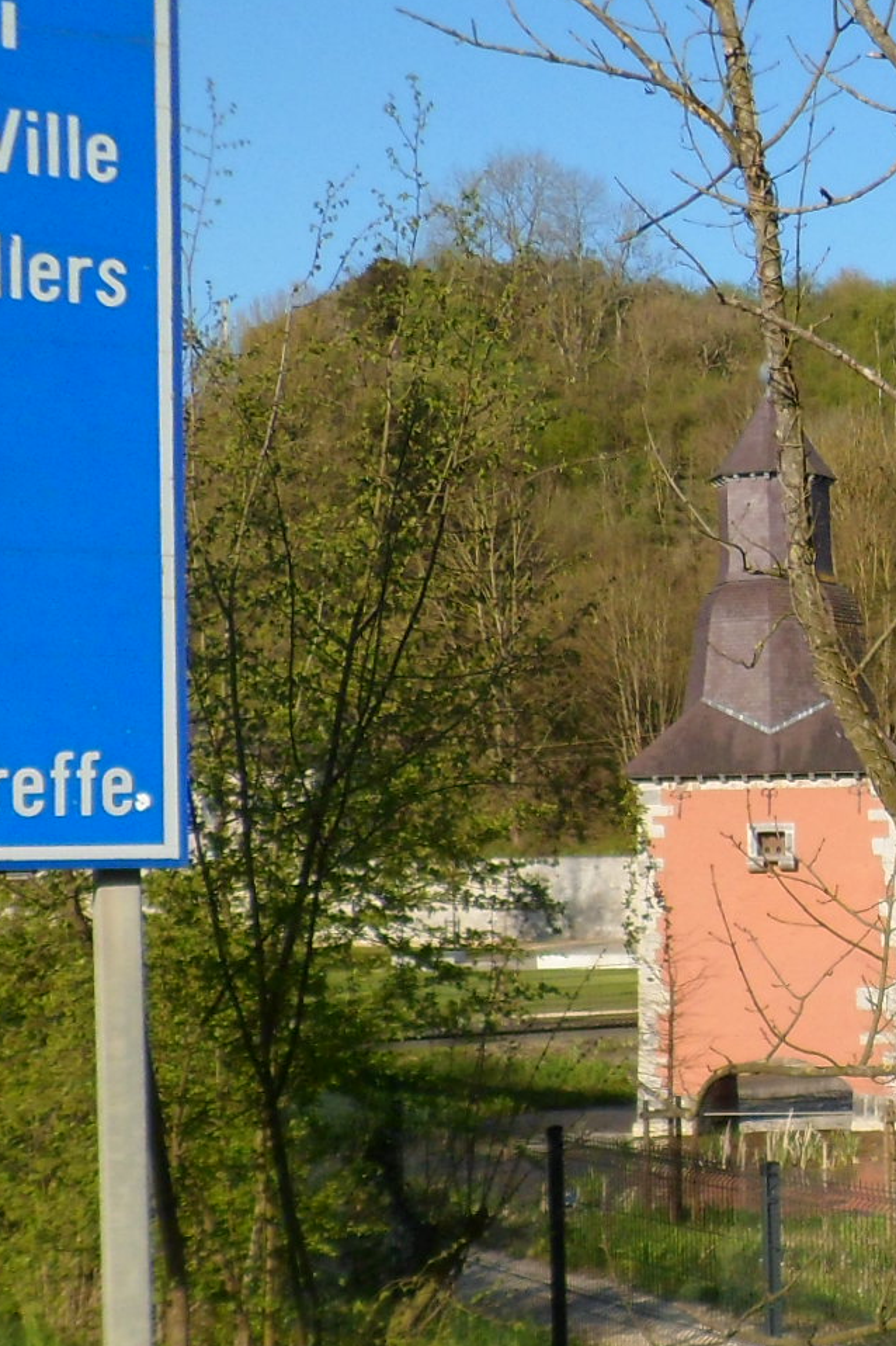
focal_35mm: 76
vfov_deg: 26.5
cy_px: 896
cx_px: 1329
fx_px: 2839
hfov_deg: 16.4
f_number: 3.3
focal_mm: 4.9
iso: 80
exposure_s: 1/750
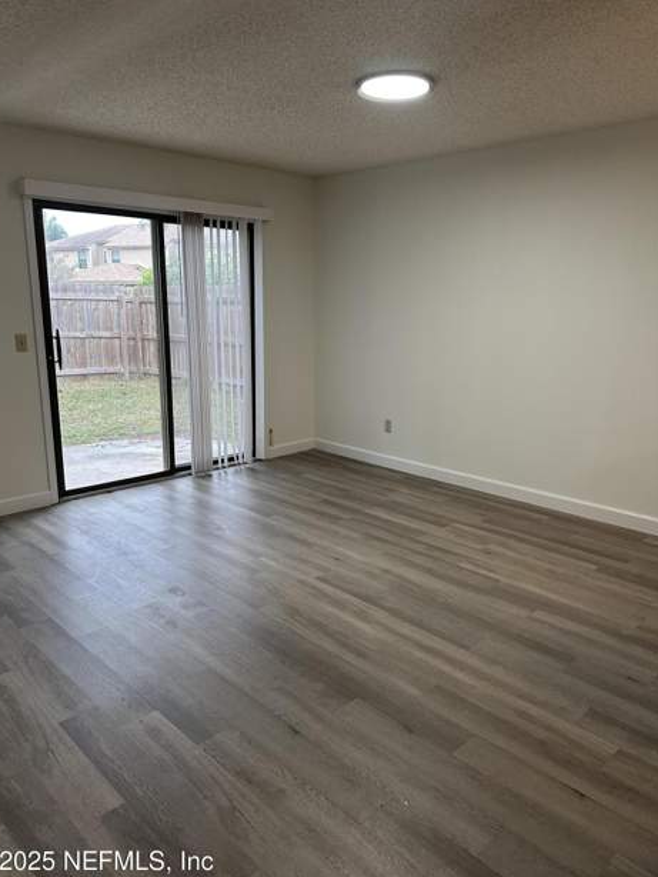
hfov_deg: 54.9
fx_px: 633
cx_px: 320
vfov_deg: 69.4
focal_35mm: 25
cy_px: 446
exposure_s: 1/121
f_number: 1.78
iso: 200
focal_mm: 6.86
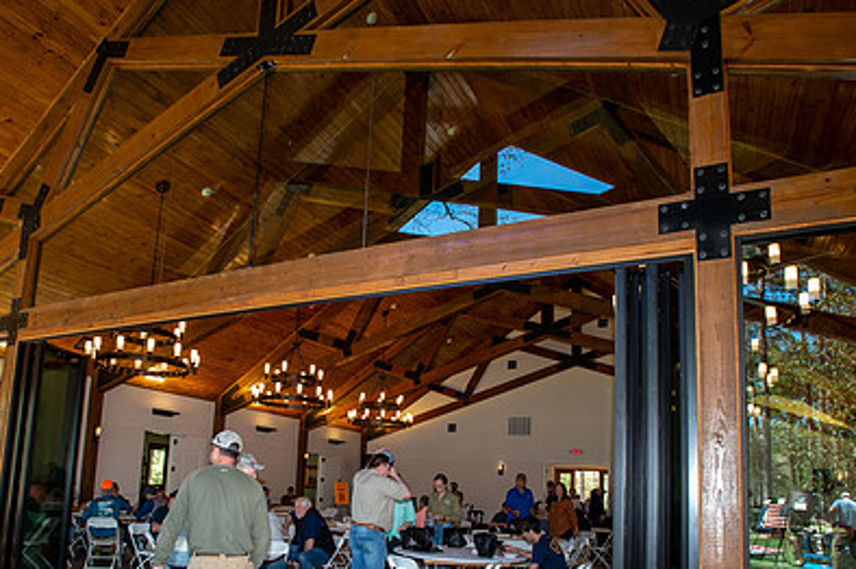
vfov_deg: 49.6
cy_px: 413
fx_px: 594
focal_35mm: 25
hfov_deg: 71.3
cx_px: 378
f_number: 5.6
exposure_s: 1/125
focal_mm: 17
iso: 1000
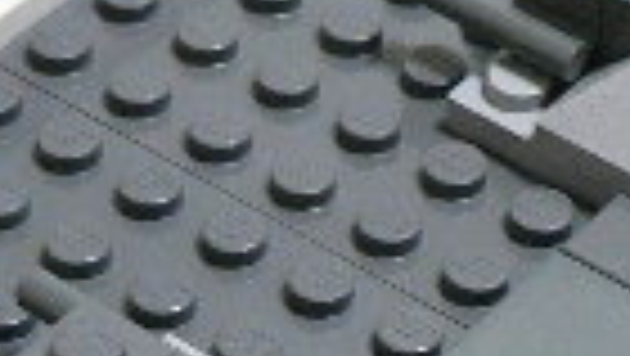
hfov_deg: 11.9
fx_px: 2992
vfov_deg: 6.7
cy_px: 545
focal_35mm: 179
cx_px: 572
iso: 200
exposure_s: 1/15
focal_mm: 6
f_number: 2.8
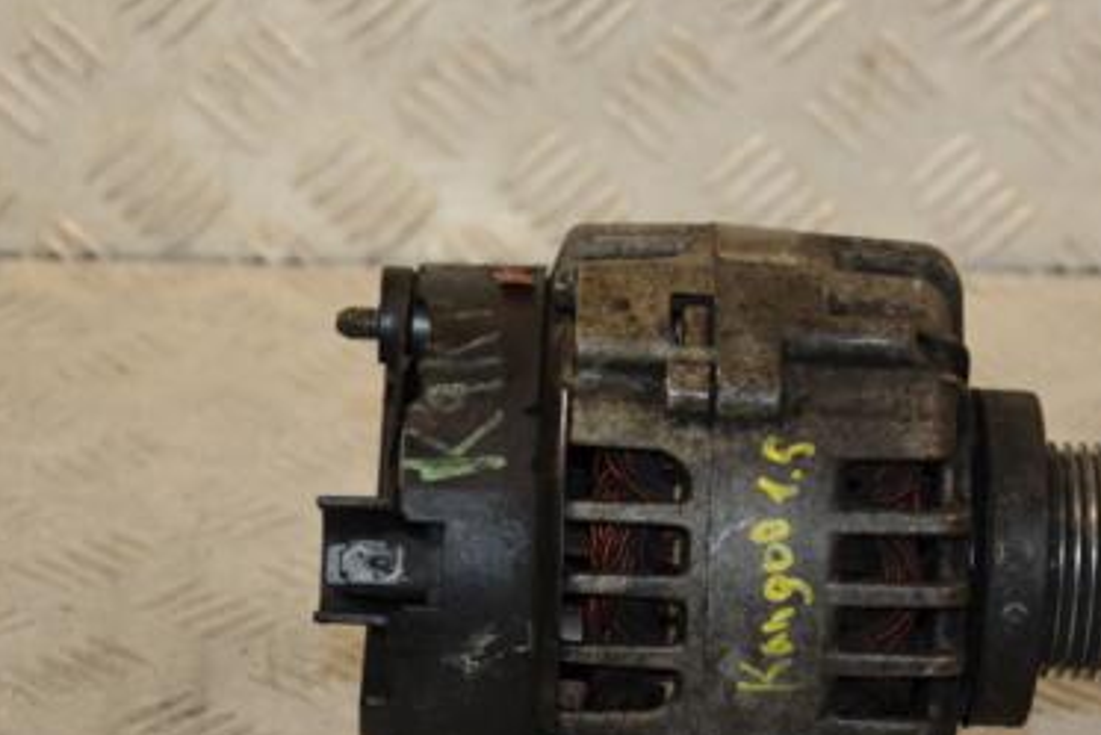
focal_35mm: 140
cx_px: 708
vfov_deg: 9.8
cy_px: 564
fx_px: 4283
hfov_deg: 14.6
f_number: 5.6
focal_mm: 58
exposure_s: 1/200
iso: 800
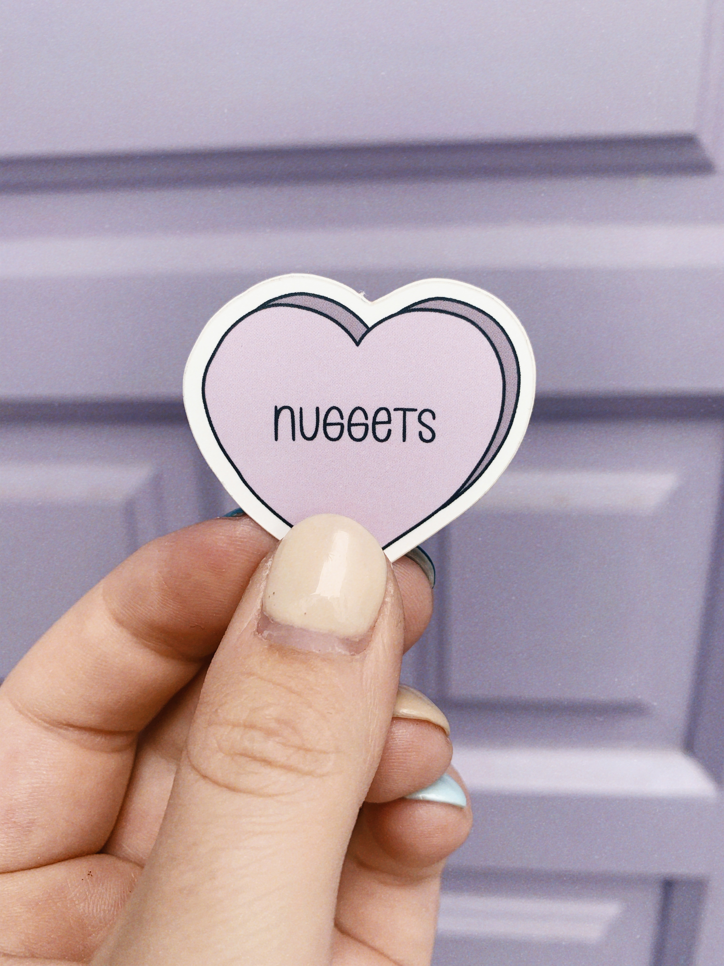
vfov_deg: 67.3
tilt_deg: -18.7
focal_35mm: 26
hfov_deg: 53.1
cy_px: 483
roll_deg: +1.2
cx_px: 362
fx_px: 725
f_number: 1.8
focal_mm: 4.25
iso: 25
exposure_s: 1/284
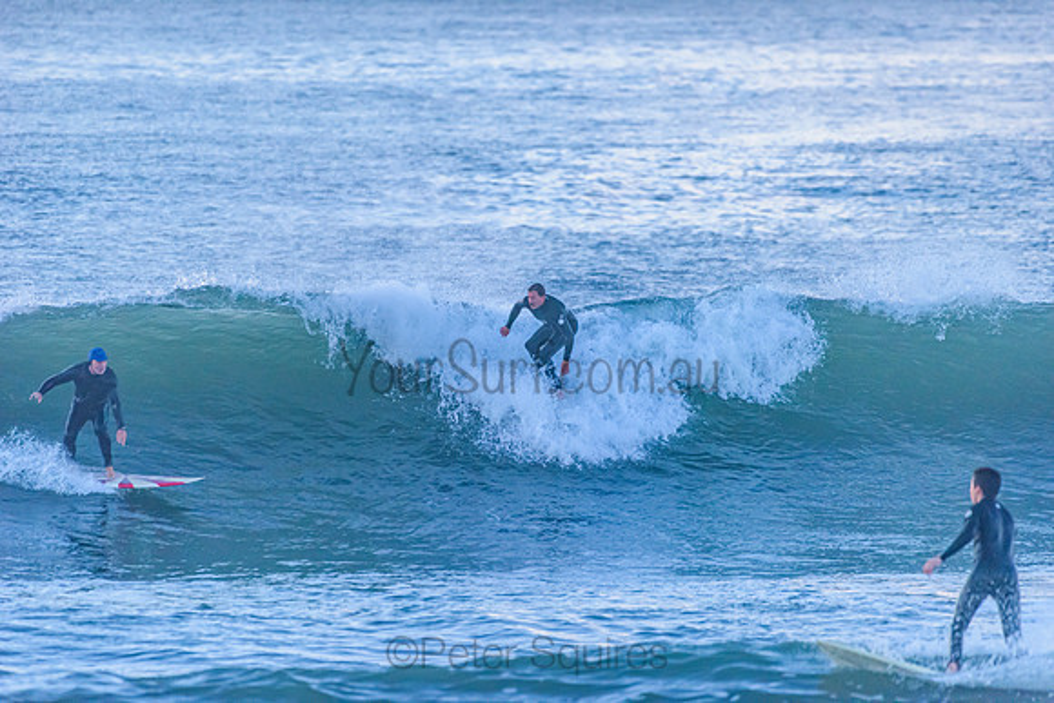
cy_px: 352
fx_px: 14642
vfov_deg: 2.8
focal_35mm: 500
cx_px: 527
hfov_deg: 4.1
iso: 1250
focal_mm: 500
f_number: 5.6
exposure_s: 1/2000
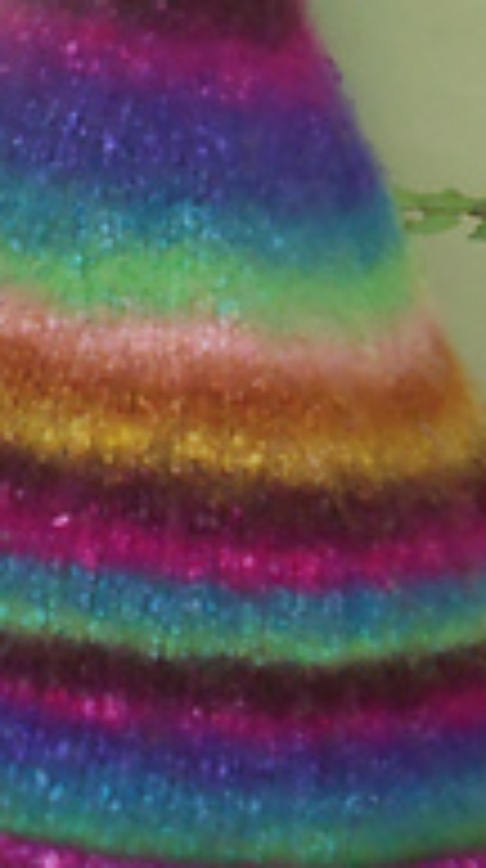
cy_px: -9
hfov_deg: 11.7
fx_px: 2162
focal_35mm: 94
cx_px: -428
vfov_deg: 21.9
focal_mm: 4.7
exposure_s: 1/30
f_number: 3.4
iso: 140
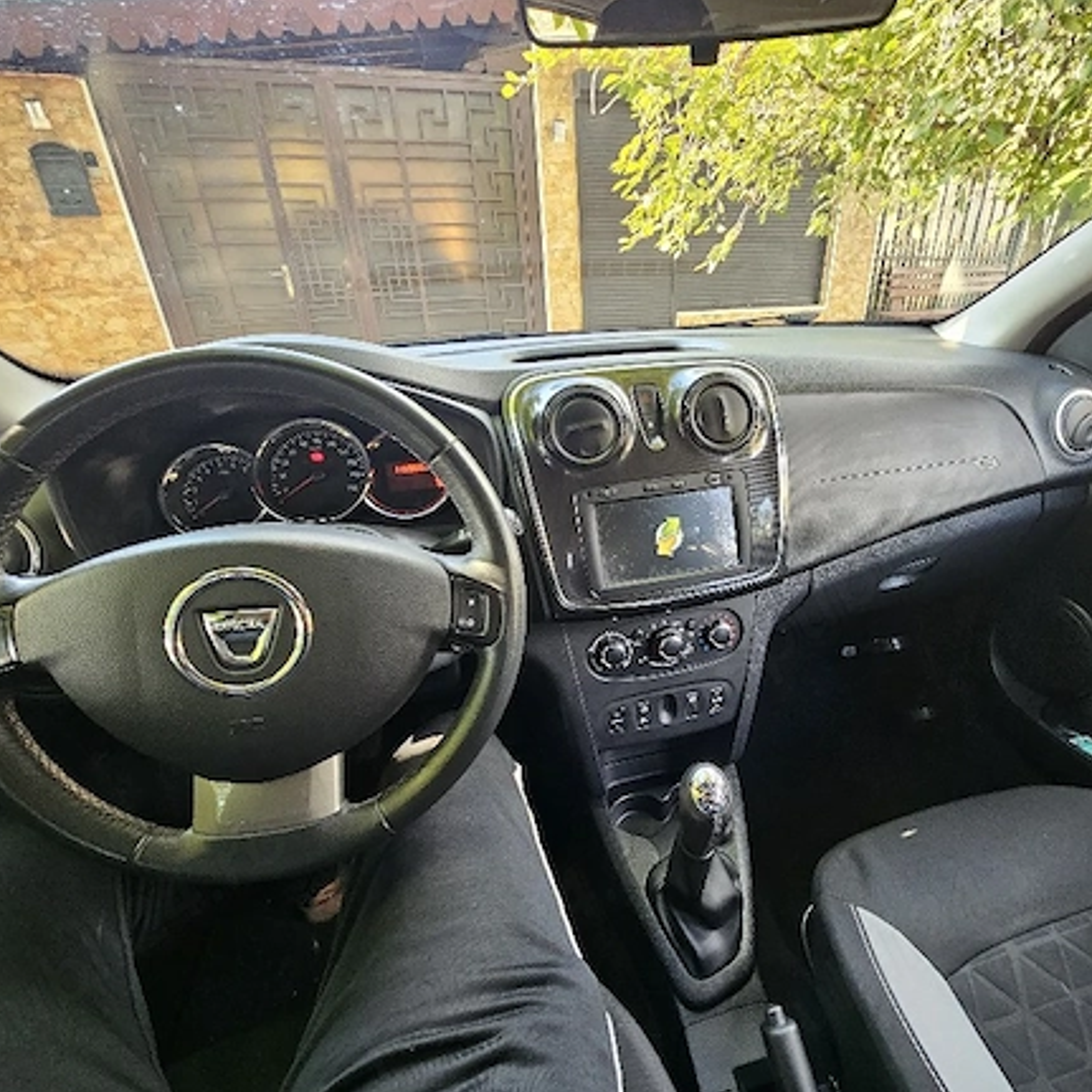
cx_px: 618
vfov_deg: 87.4
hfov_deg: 87.0
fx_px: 571
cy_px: 557
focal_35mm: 16
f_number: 2.2
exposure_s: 1/50.3
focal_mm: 2.2
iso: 160
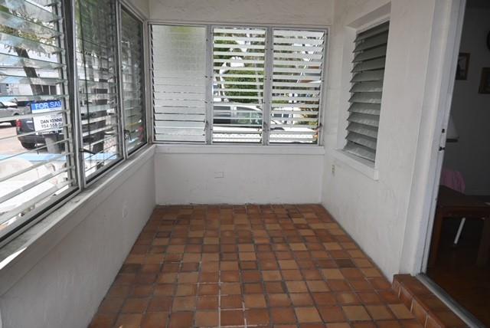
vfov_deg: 53.2
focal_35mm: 24
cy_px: 164
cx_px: 245
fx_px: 327
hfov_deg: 73.7
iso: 100
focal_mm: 16
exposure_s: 1/200
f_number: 5
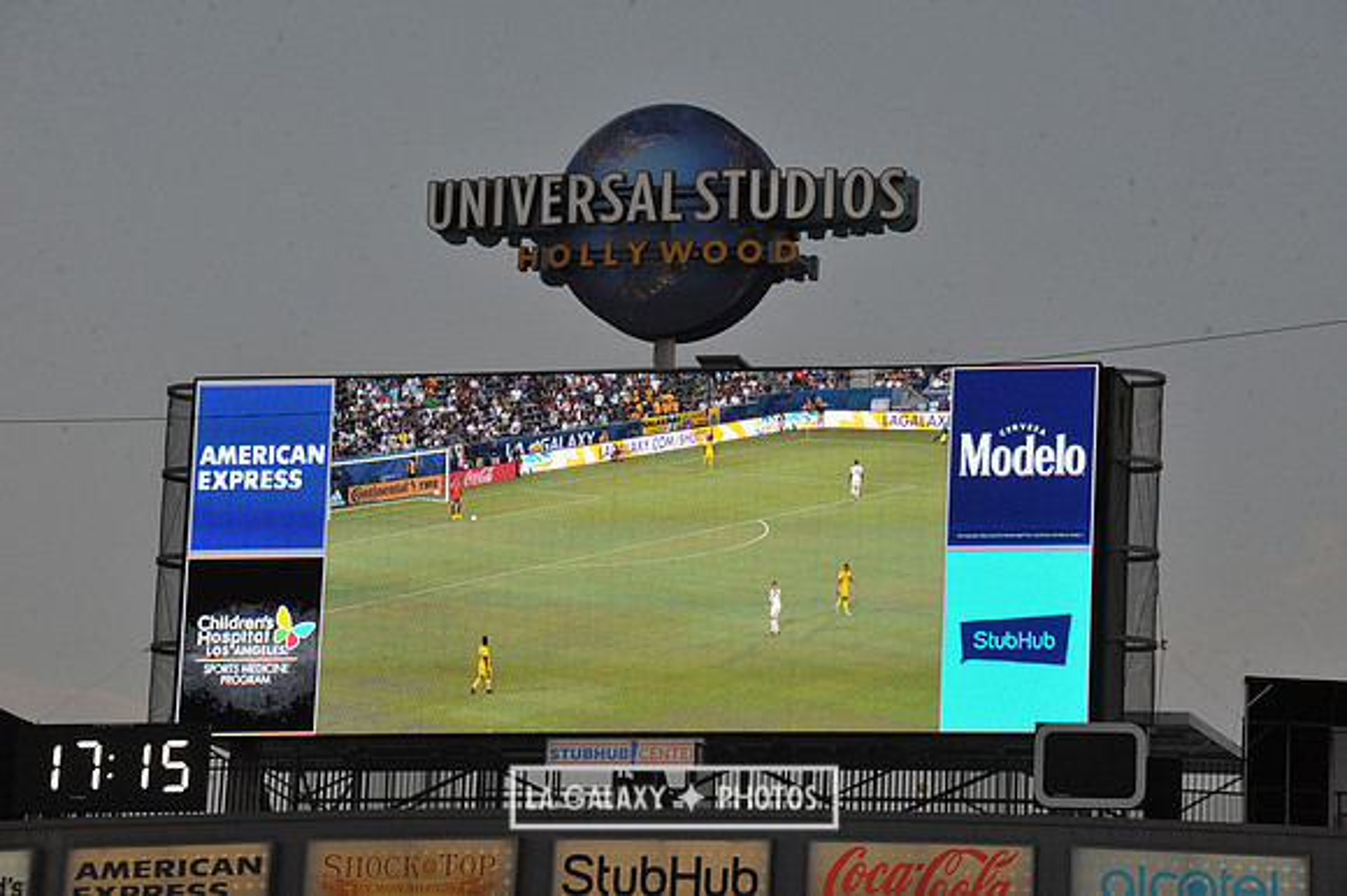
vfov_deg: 6.9
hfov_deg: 10.3
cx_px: 674
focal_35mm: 200
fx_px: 7479
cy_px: 448
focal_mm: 200
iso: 1600
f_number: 13
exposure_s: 1/640
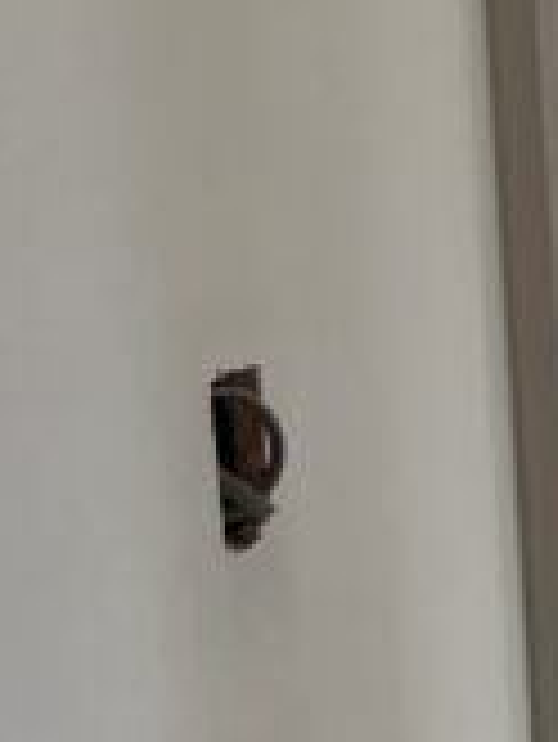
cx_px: 1714
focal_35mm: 161
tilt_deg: -10.1
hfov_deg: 7.9
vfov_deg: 12.2
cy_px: 607
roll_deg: +1.8
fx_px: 3456
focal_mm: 5.1
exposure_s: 1/121
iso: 100
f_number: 1.6
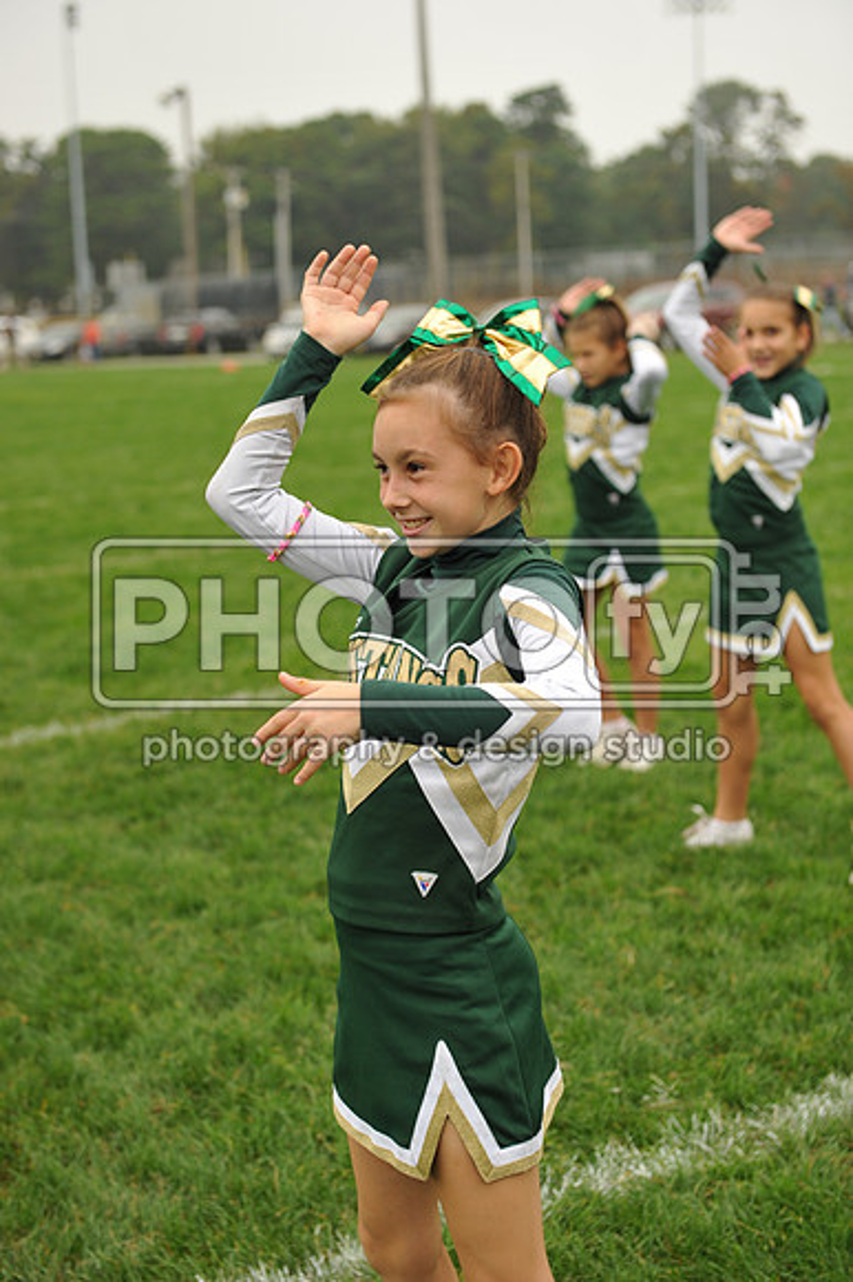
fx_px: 2491
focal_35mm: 70
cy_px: 641
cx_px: 426
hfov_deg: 19.4
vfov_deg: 28.9
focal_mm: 70
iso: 800
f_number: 4
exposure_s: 1/2500
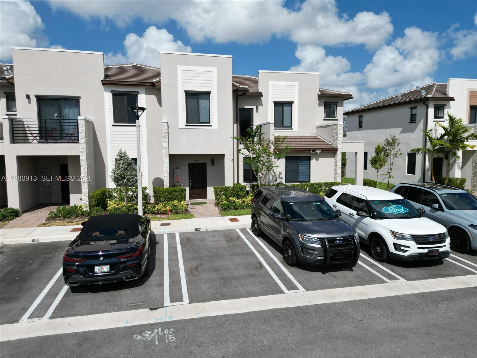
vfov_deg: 56.8
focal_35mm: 24
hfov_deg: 71.6
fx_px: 331
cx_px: 238
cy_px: 179
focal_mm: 6.72
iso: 130
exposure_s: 1/6000
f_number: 1.7
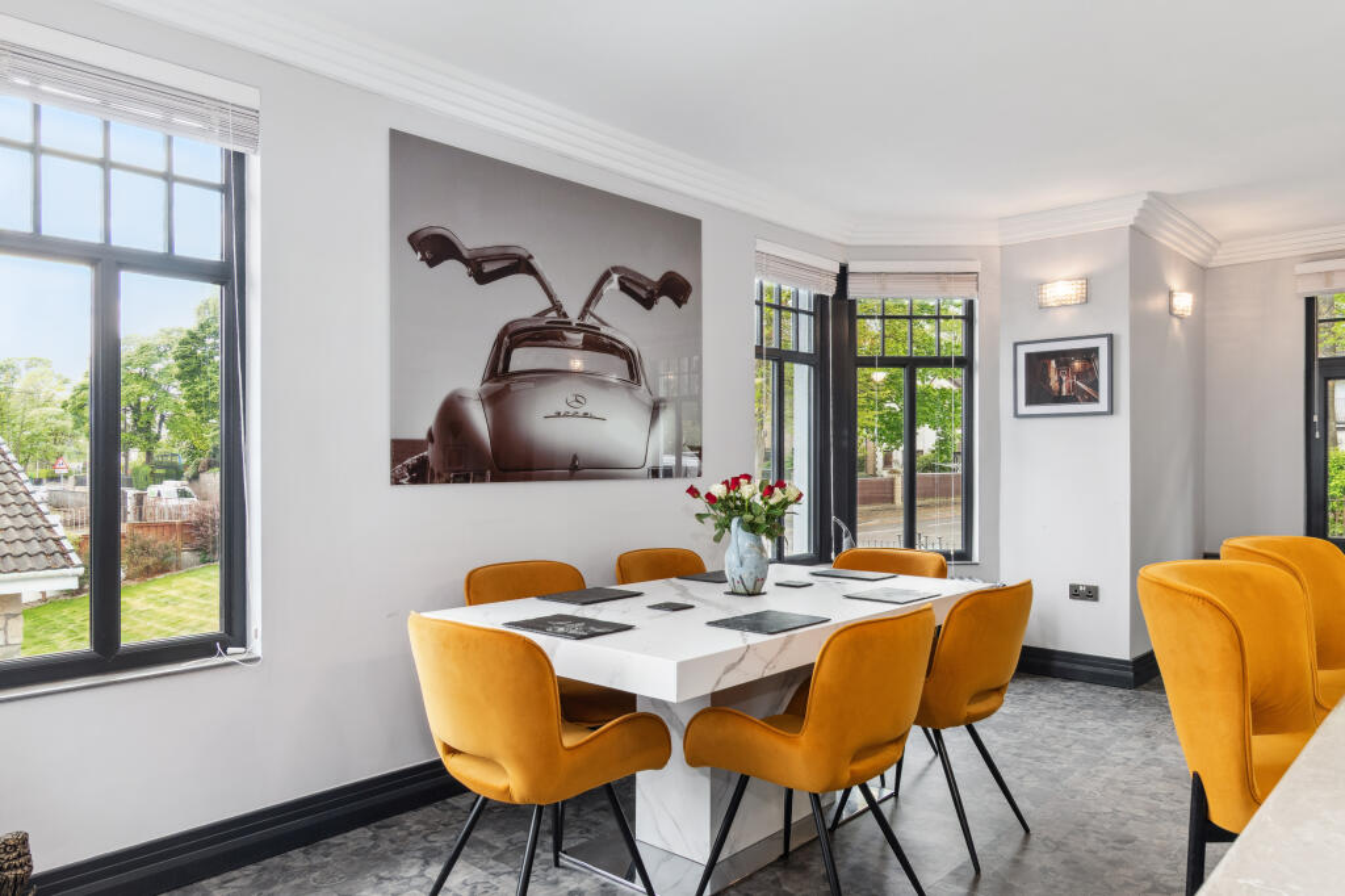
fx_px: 822
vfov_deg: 57.2
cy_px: 448
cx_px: 672
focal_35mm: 22
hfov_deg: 78.6
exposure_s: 1/10
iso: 320
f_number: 9
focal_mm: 15
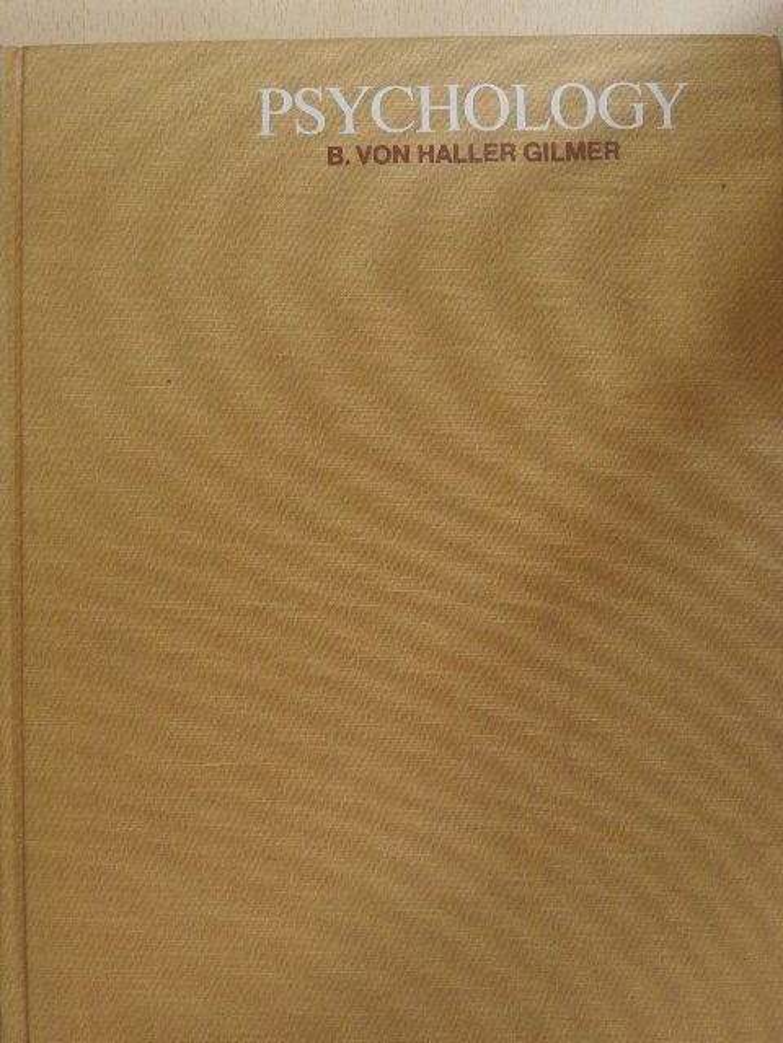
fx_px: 1206
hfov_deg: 36.0
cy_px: 522
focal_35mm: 40
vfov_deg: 46.8
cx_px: 392
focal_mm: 7.2
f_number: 3.8
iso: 400
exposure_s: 1/13
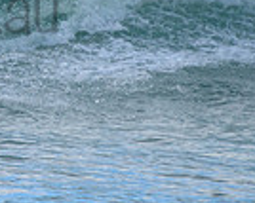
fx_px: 18861
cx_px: -61
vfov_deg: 0.6
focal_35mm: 2501
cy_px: 6
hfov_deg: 0.8
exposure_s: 1/2000
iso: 900
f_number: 5.6
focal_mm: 500
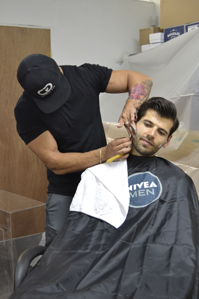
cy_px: 150
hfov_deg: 28.1
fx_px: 398
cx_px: 100
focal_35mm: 48
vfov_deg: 41.1
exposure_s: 1/30
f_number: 5
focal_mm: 32
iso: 1800
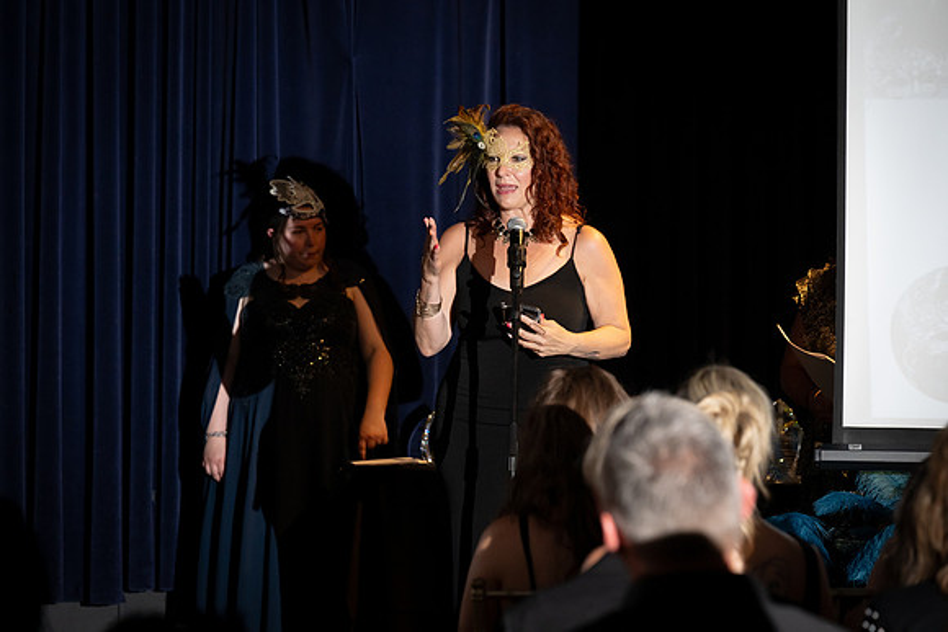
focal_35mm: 150
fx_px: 3951
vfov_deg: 9.2
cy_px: 316
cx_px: 474
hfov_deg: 13.7
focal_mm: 150
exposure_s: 1/200
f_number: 5
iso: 2500
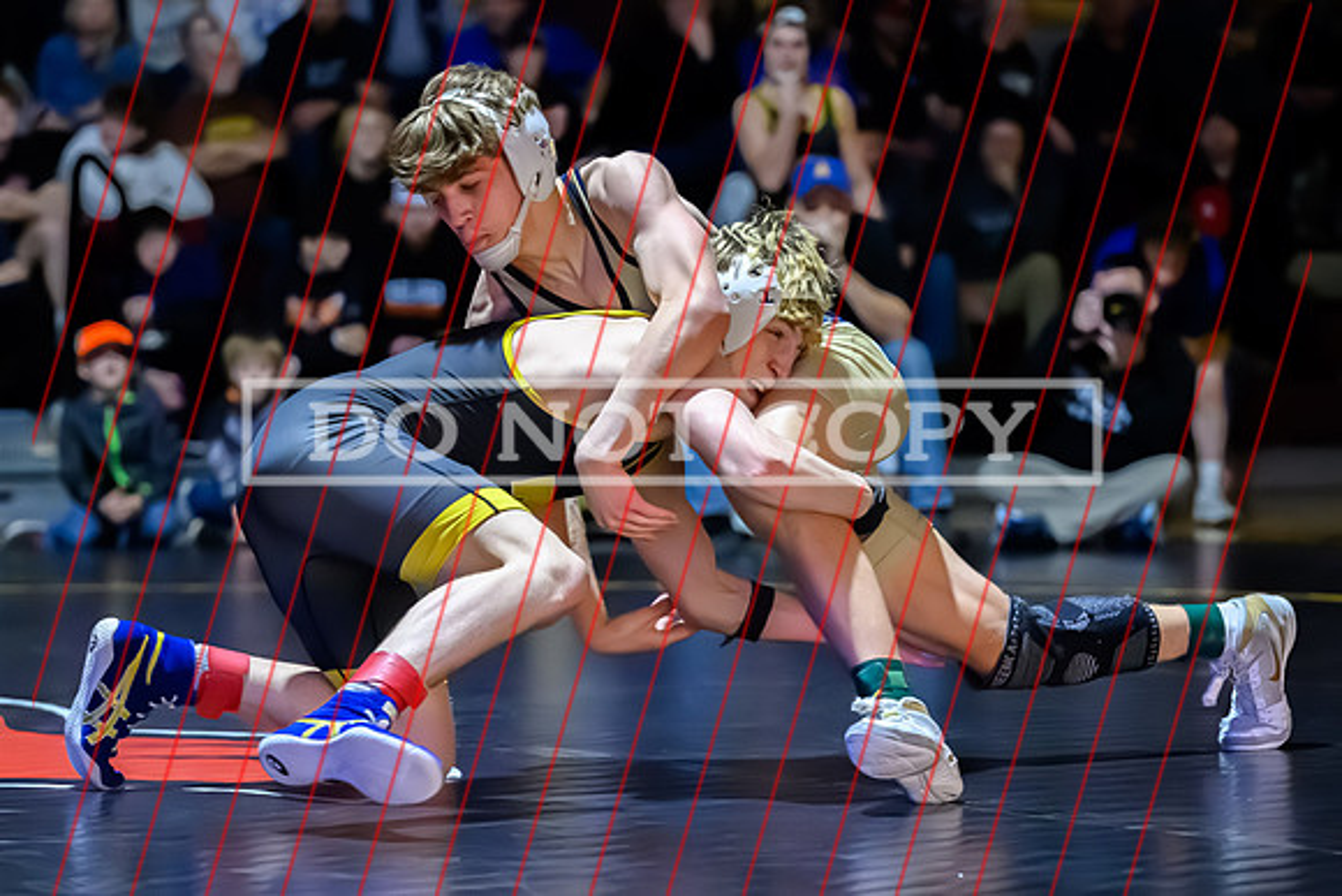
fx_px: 4945
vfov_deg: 10.3
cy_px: 506
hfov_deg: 15.4
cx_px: 504
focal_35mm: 133
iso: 20000
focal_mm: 92
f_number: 2.8
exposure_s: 1/640
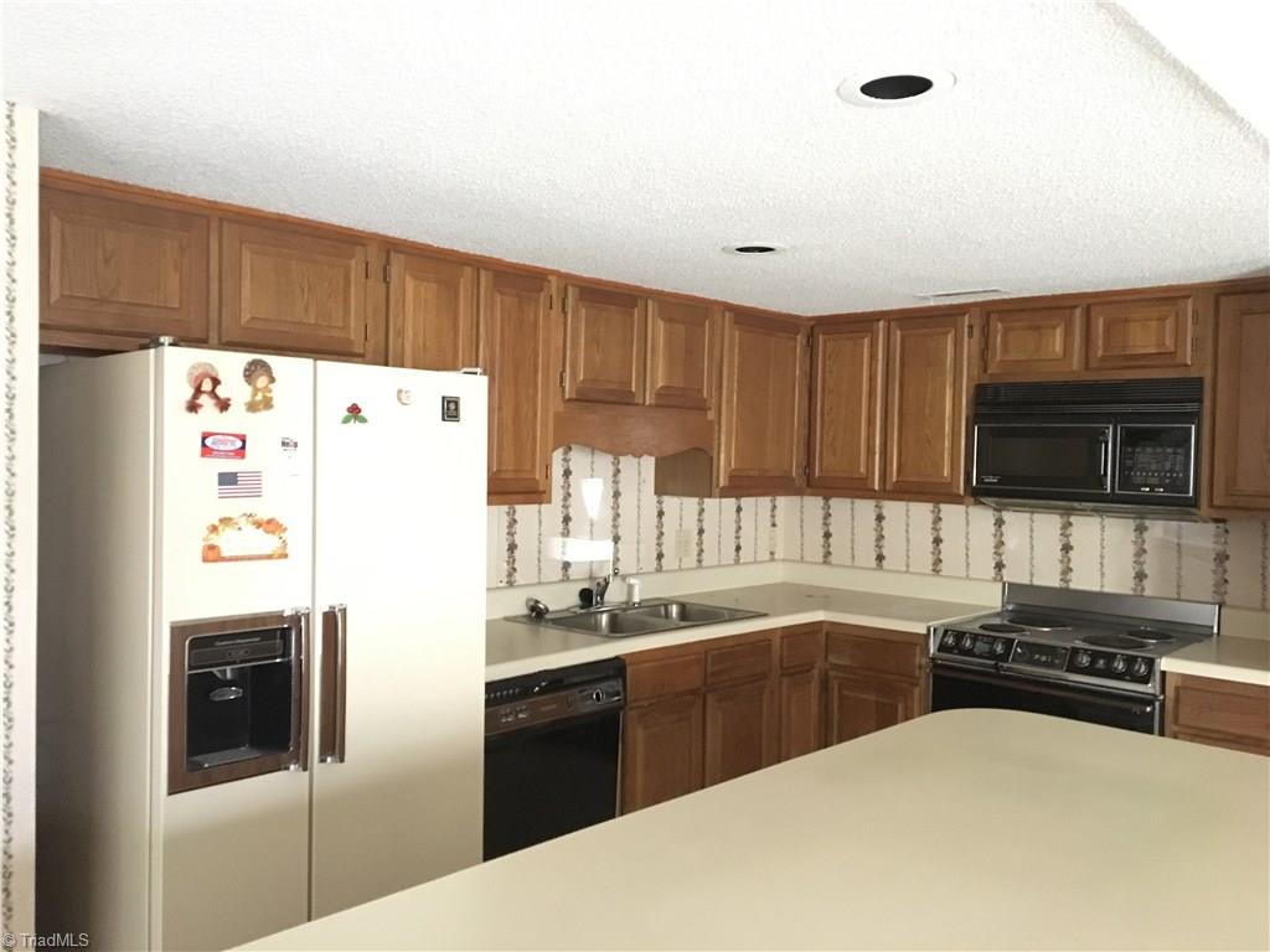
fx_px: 1064
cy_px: 476
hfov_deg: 61.7
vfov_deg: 48.2
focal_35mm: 29
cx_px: 635
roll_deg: -0.4
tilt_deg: -2.1
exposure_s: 1/15
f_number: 2.2
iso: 640
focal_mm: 4.15
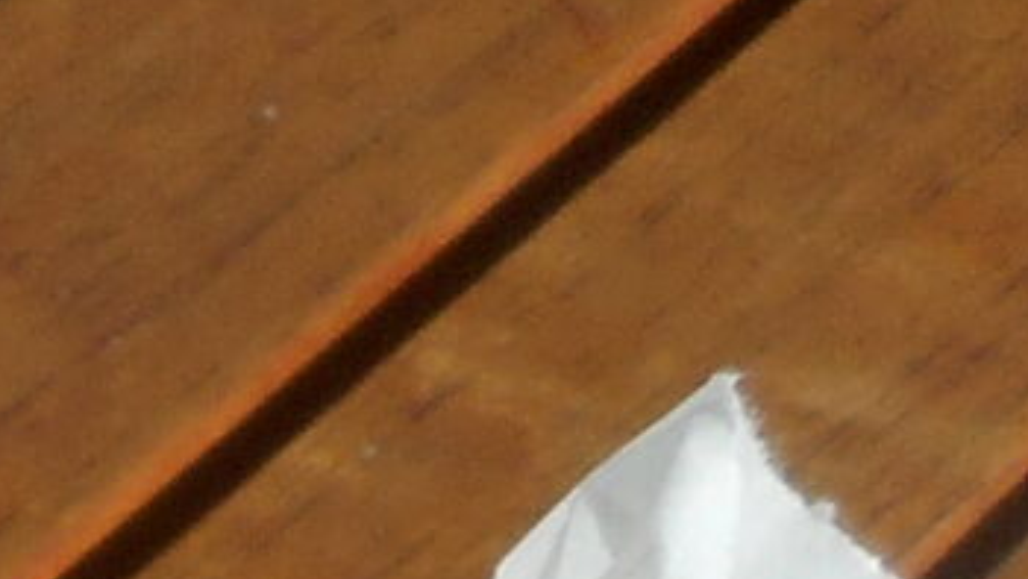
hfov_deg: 8.4
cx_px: -1586
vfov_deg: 4.6
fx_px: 6298
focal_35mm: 231
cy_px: 2716
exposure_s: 1/1000
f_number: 4
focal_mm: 5.2
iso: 80
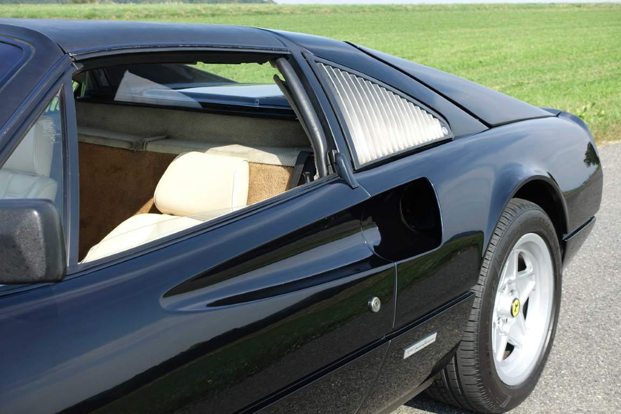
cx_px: 310
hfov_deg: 38.2
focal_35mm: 52
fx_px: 897
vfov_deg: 26.0
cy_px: 207
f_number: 4
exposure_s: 1/500
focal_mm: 18.89
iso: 125
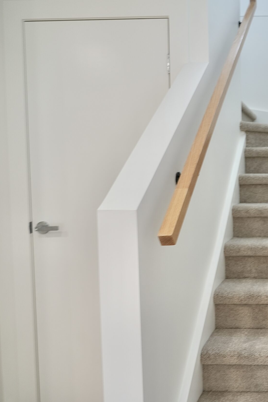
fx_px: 413
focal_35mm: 37
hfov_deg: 31.3
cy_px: 197
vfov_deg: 51.9
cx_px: 305
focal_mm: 24
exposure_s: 1/30
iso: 250
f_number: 4
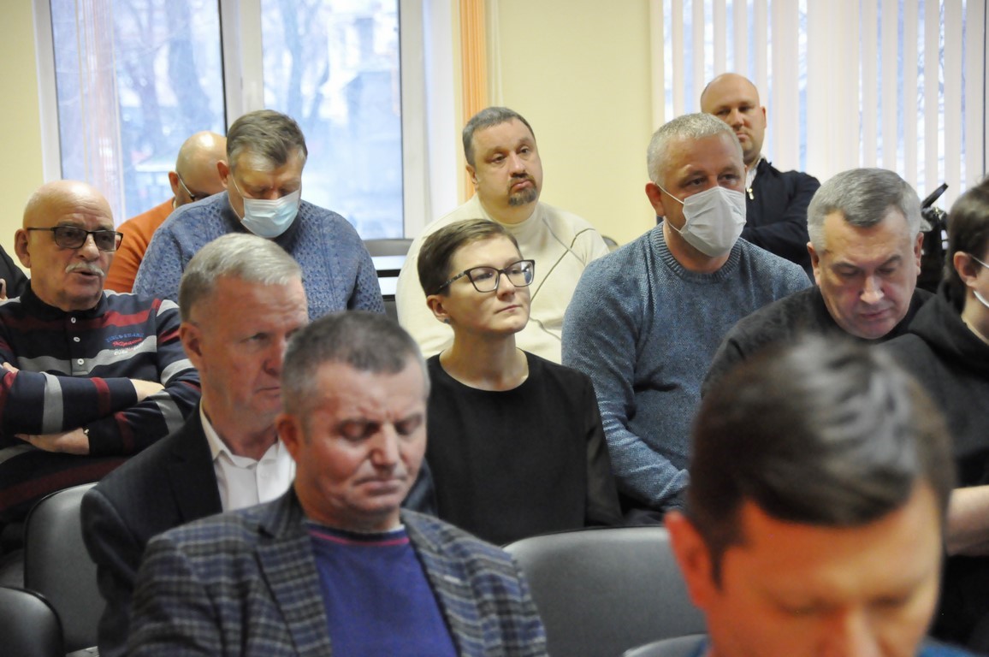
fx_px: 3705
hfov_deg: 15.2
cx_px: 494
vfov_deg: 10.1
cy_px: 328
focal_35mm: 135
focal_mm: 90
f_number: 5.3
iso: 3200
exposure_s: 1/40
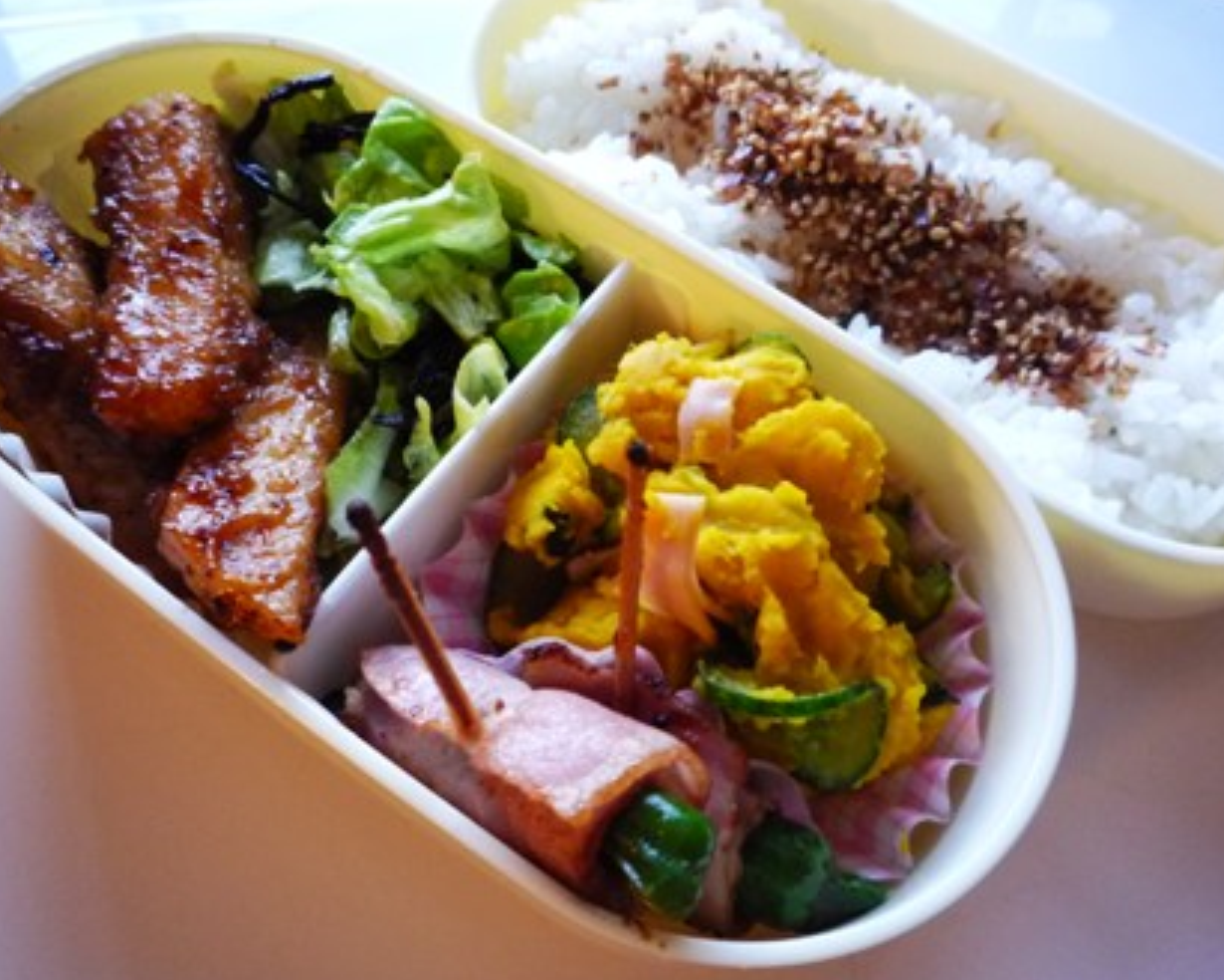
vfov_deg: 45.8
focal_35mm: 32
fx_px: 1159
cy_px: 493
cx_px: 603
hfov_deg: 55.7
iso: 400
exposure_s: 1/8
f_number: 3.3
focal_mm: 5.2
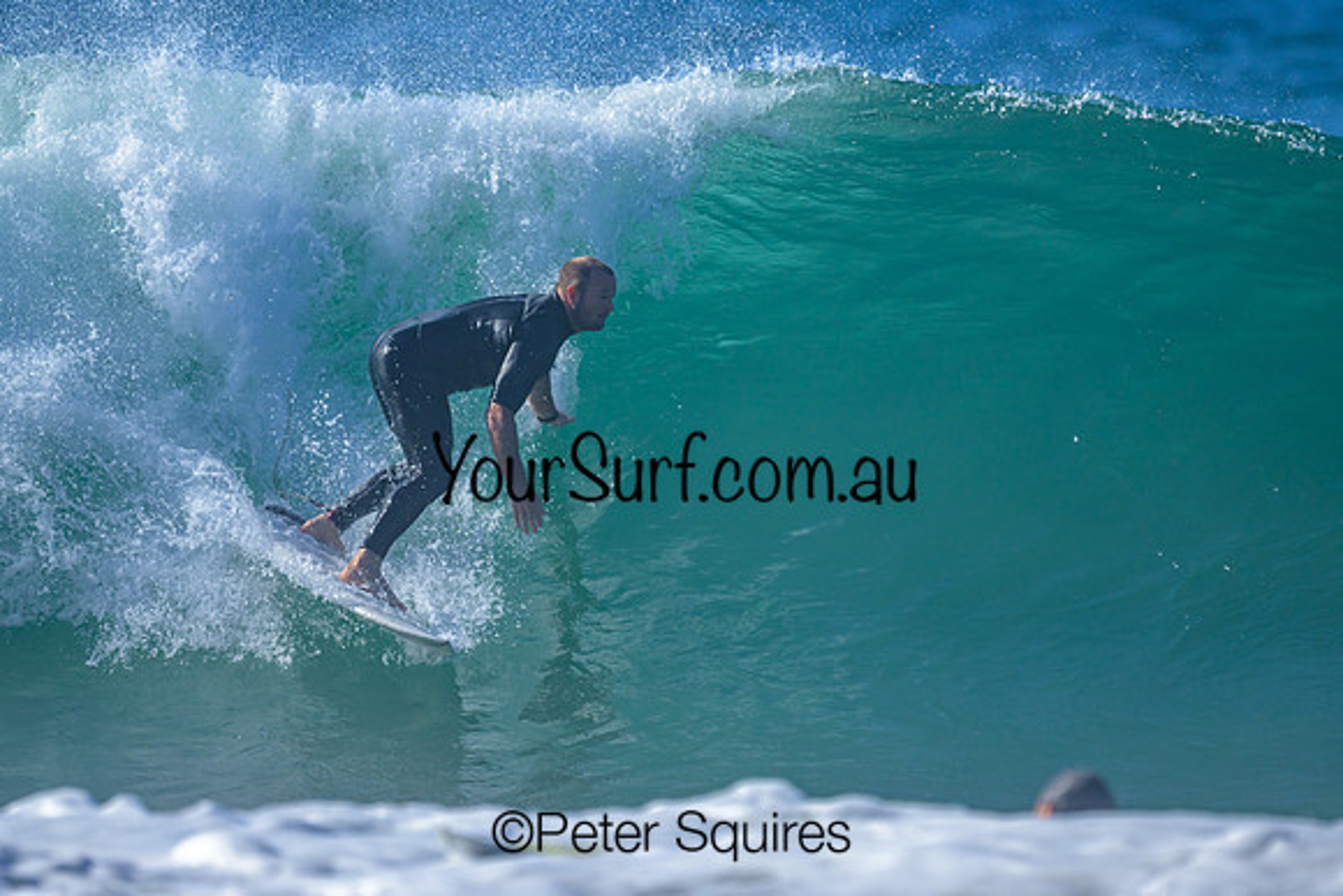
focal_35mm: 1099
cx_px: 629
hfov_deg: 1.9
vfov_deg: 1.3
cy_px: 363
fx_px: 40994
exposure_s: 1/2000
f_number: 6.3
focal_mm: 800
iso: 320
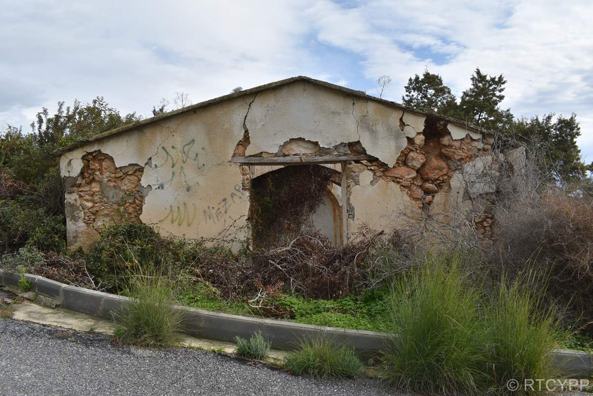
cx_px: 296
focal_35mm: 27
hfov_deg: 67.4
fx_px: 445
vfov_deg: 48.0
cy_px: 198
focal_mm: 18
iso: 100
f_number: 11
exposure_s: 1/200
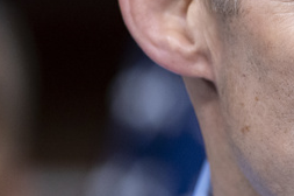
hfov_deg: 2.5
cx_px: 449
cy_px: 10
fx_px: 6680
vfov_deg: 1.7
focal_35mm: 819
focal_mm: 135
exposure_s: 1/500
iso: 1000
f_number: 1.8
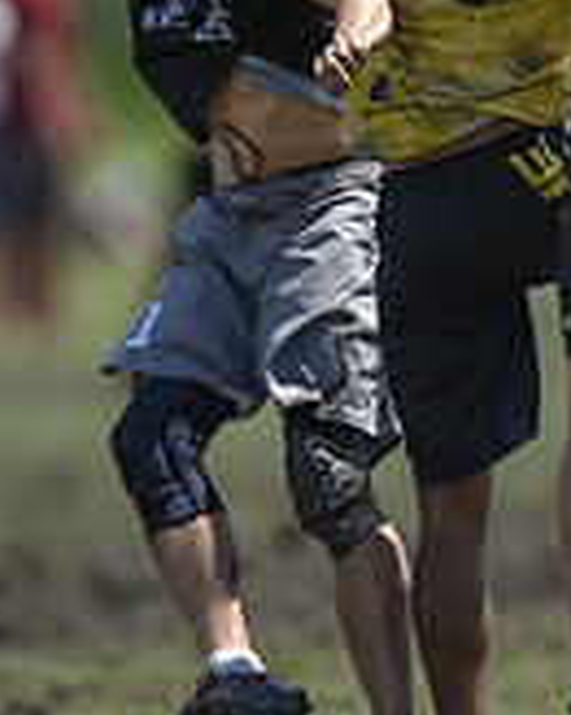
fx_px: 21715
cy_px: 375
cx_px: 360
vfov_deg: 1.9
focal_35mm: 1027
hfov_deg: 1.5
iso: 200
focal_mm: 400
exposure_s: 1/4000
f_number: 2.8
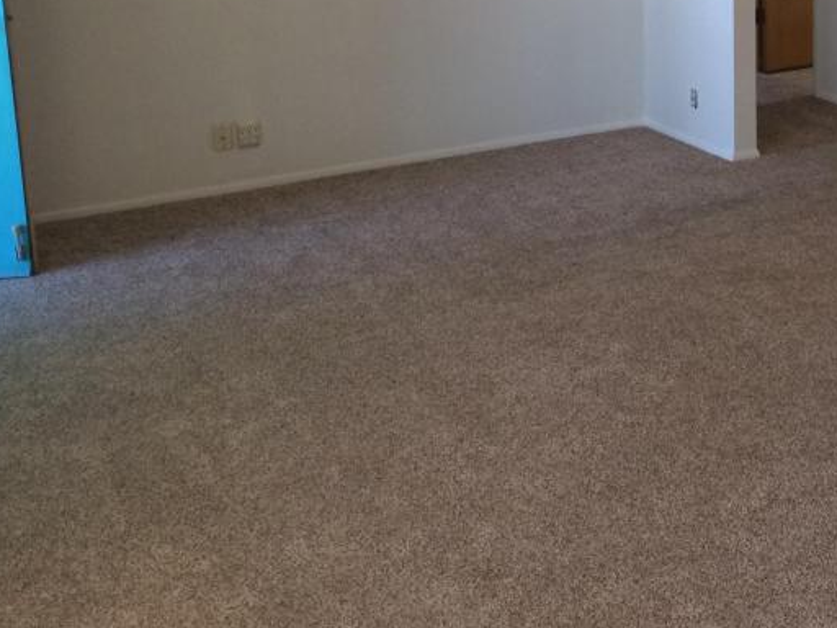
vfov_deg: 24.5
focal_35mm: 58
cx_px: 714
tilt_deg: -11.2
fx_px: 1402
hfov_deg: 32.0
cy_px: 54
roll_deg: +0.7
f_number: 2.2
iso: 125
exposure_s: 1/30
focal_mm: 4.15
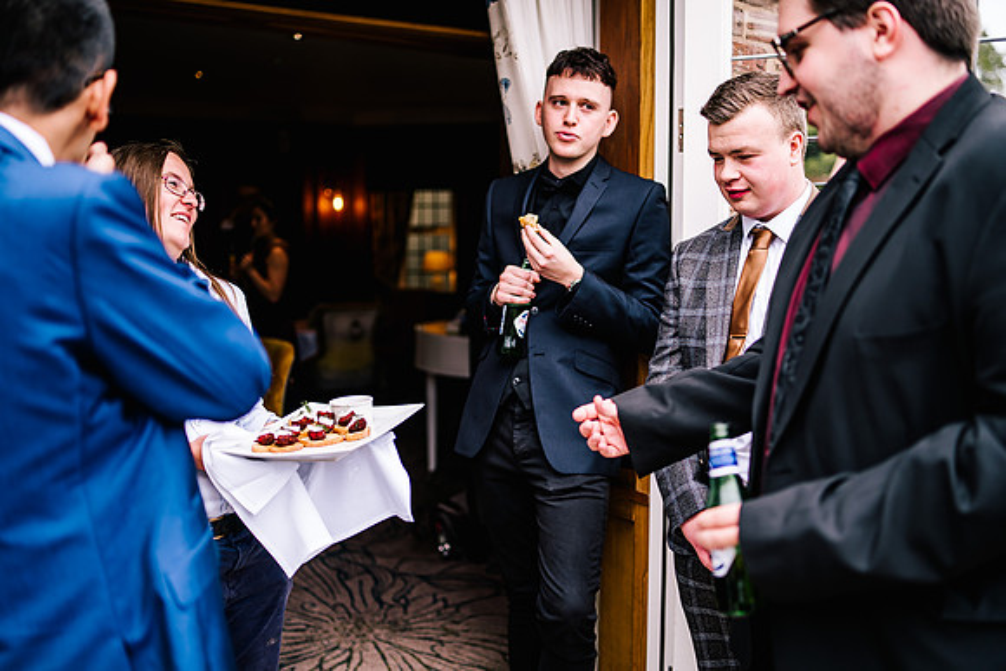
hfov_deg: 53.0
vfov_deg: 36.8
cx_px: 503
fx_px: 1009
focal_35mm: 36
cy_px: 336
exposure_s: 1/800
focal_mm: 35
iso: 100
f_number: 1.6
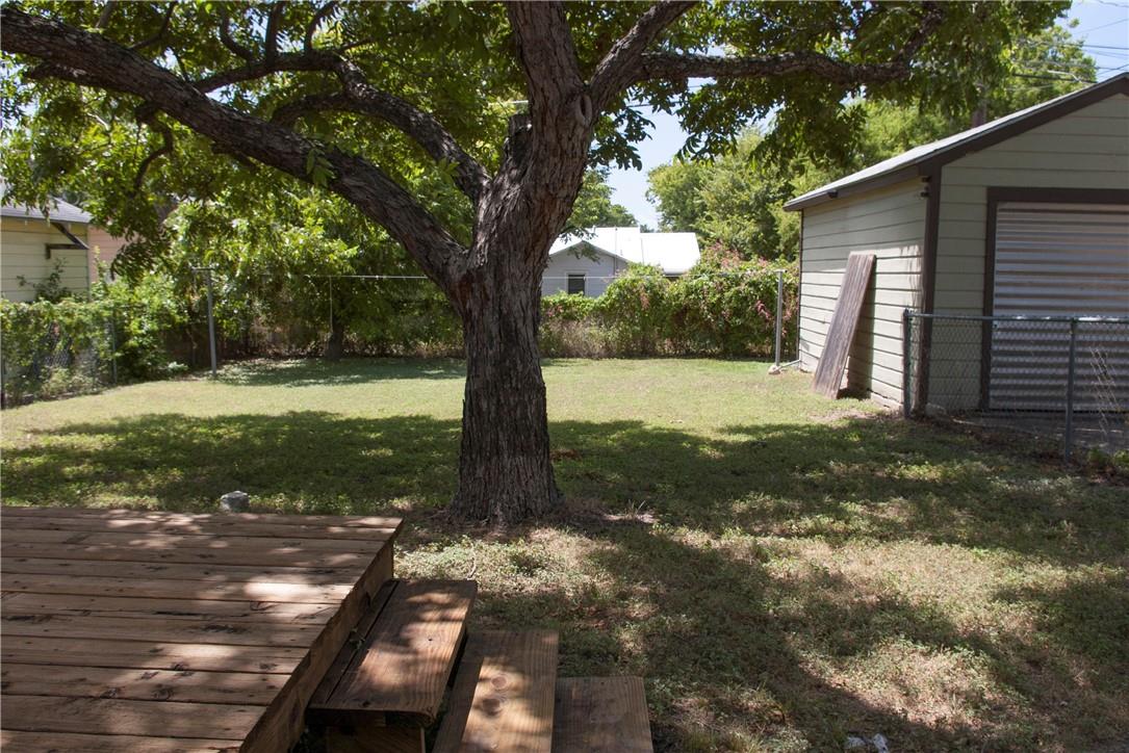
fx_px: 988
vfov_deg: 41.7
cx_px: 564
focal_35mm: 32
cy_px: 376
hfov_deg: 59.5
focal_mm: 21
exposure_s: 1/350
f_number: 8
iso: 200
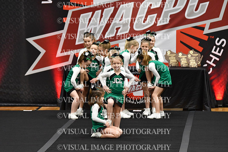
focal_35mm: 225
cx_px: 114
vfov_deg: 6.1
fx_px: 1425
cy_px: 76
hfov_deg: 9.1
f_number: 2.8
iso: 5000
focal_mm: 150
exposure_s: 1/800
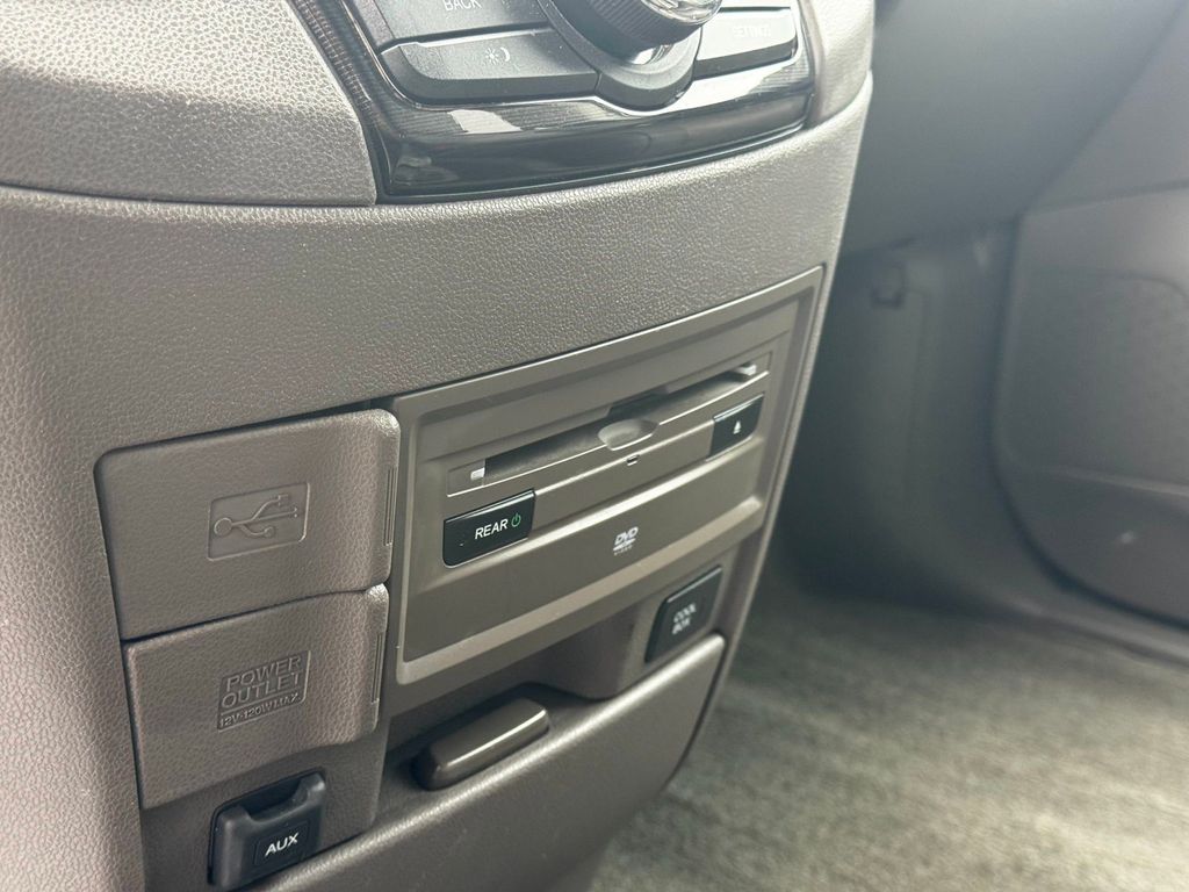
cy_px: 446
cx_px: 594
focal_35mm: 48
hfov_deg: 39.7
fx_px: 1649
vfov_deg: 30.3
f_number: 1.78
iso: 100
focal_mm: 6.76
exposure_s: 1/86
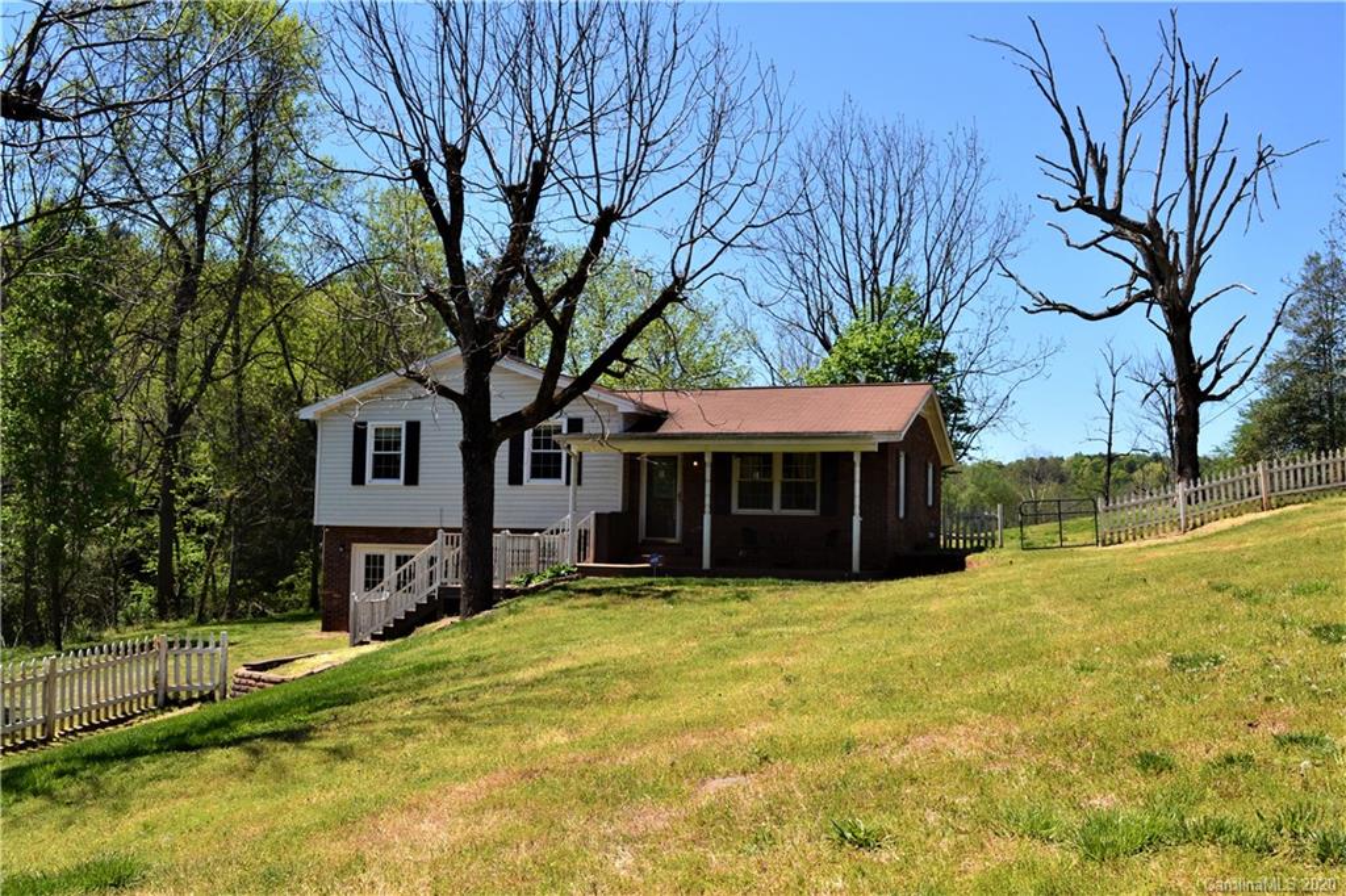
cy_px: 448
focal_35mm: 36
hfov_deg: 53.1
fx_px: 1345
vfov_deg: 36.8
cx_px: 673
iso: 400
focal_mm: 24
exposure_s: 1/320
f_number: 11
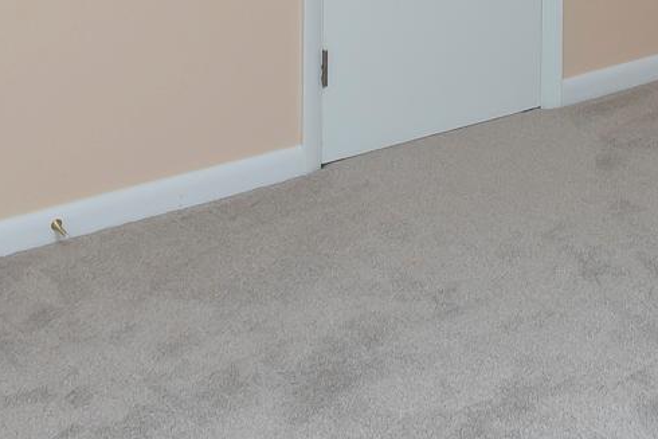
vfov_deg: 16.2
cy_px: -353
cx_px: 618
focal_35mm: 71
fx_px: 1298
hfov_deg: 27.2
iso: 320
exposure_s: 1/60
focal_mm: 17
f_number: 8
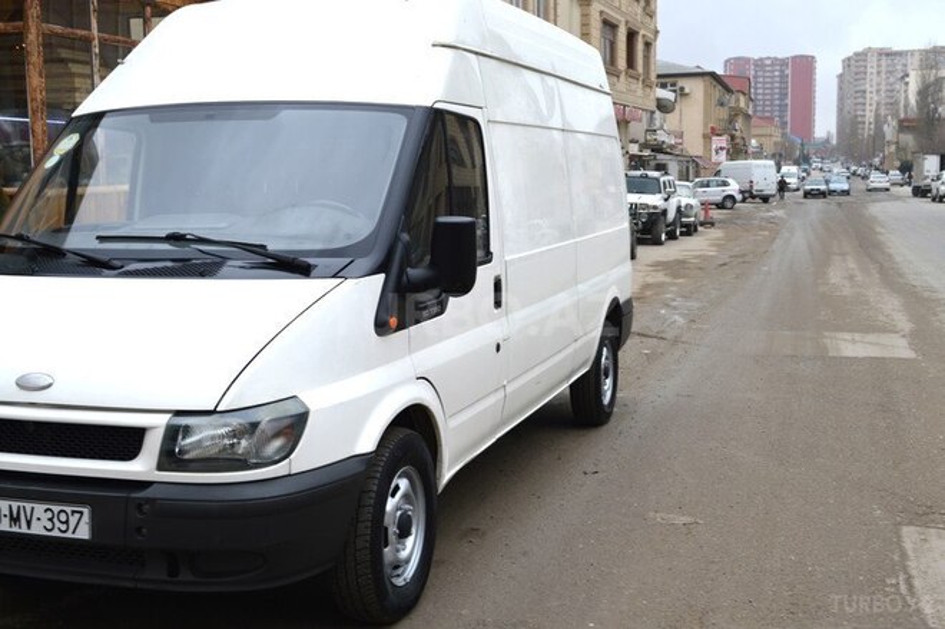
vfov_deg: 34.2
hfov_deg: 49.6
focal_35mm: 39
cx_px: 472
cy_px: 314
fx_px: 1023
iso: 100
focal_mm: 26
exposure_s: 1/160
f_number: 6.3
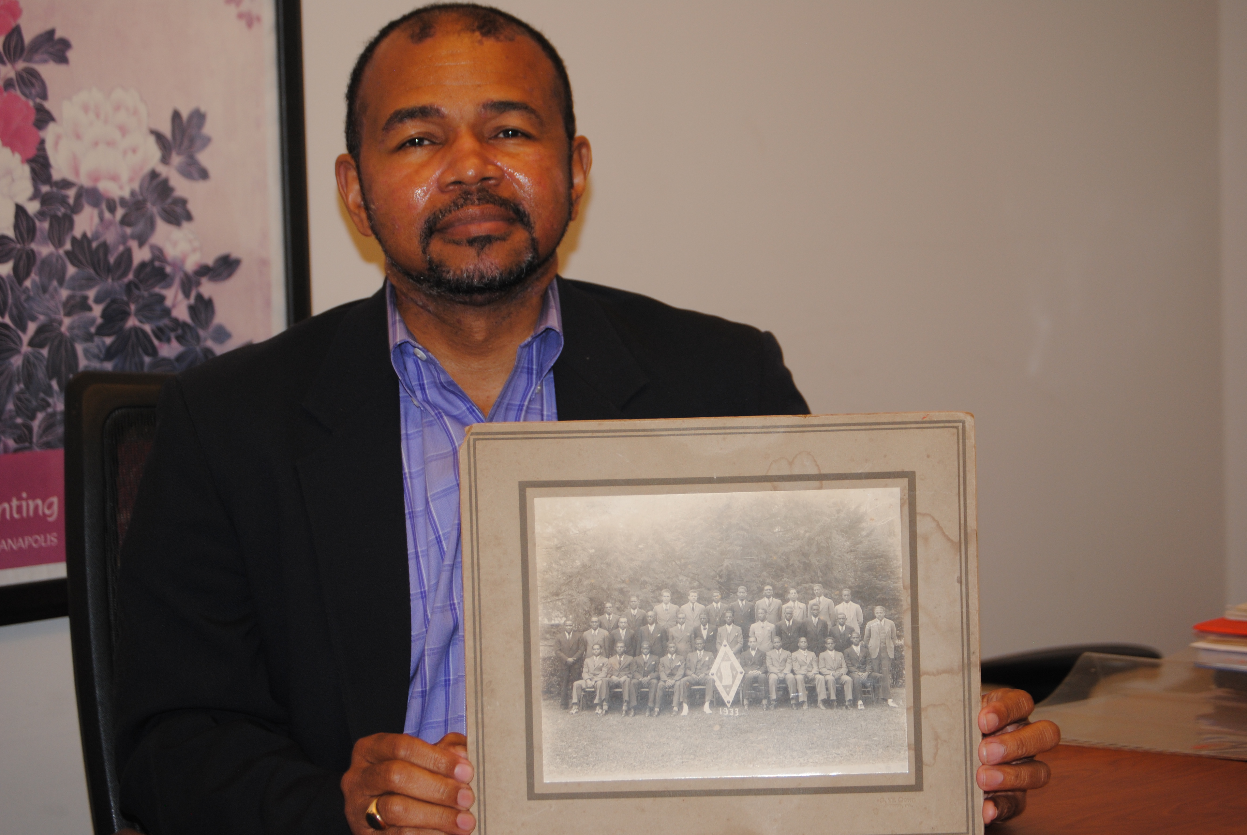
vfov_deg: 16.4
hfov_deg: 24.3
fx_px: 2896
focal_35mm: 84
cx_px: 621
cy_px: 419
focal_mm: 55
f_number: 4
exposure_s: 1/60
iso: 200
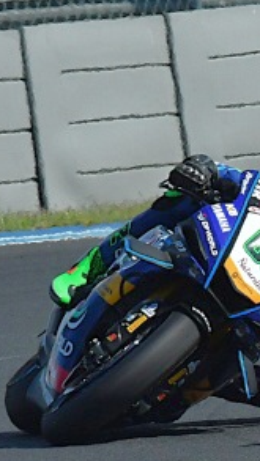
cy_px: 264
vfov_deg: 2.1
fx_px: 12393
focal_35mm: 1012
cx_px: 629
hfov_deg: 1.2
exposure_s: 1/1250
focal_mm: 230
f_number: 16
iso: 800
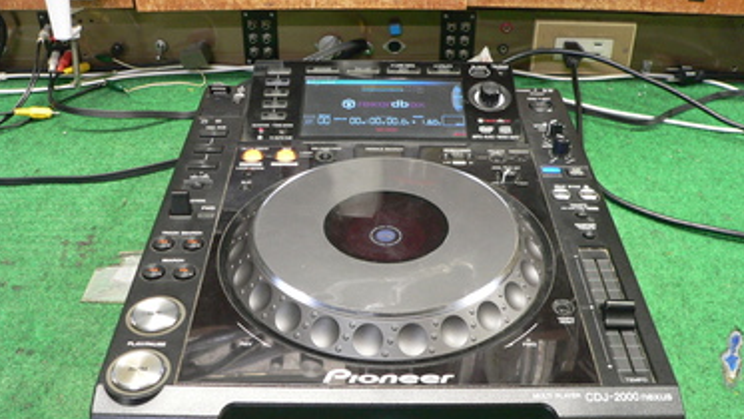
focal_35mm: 40
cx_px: 375
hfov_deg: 50.5
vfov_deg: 29.7
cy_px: 246
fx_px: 789
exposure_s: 1/8
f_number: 2.8
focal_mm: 6
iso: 200
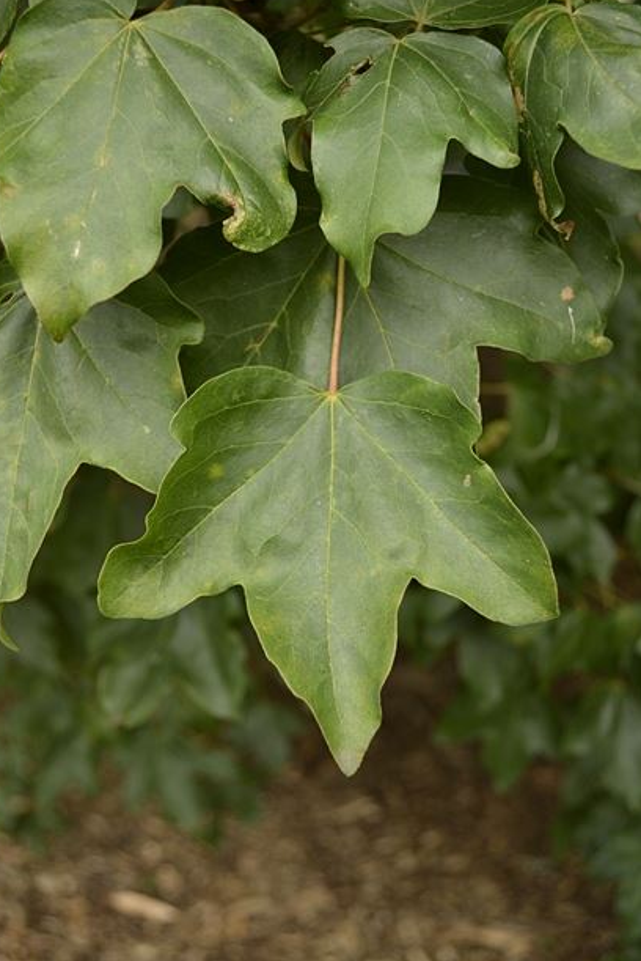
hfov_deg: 30.5
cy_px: 459
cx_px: 315
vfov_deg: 44.5
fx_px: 1174
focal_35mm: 44
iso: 400
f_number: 4.5
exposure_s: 1/160
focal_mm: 28
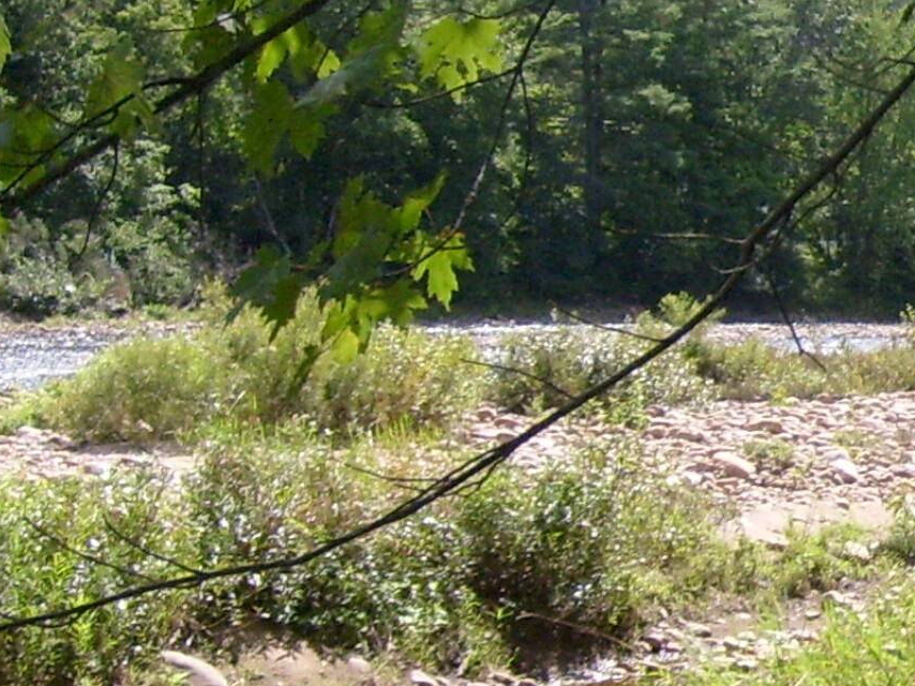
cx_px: 1440
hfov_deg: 14.7
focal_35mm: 123
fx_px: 3250
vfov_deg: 12.0
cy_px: 416
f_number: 7.1
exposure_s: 1/125
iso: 80
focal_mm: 5.8
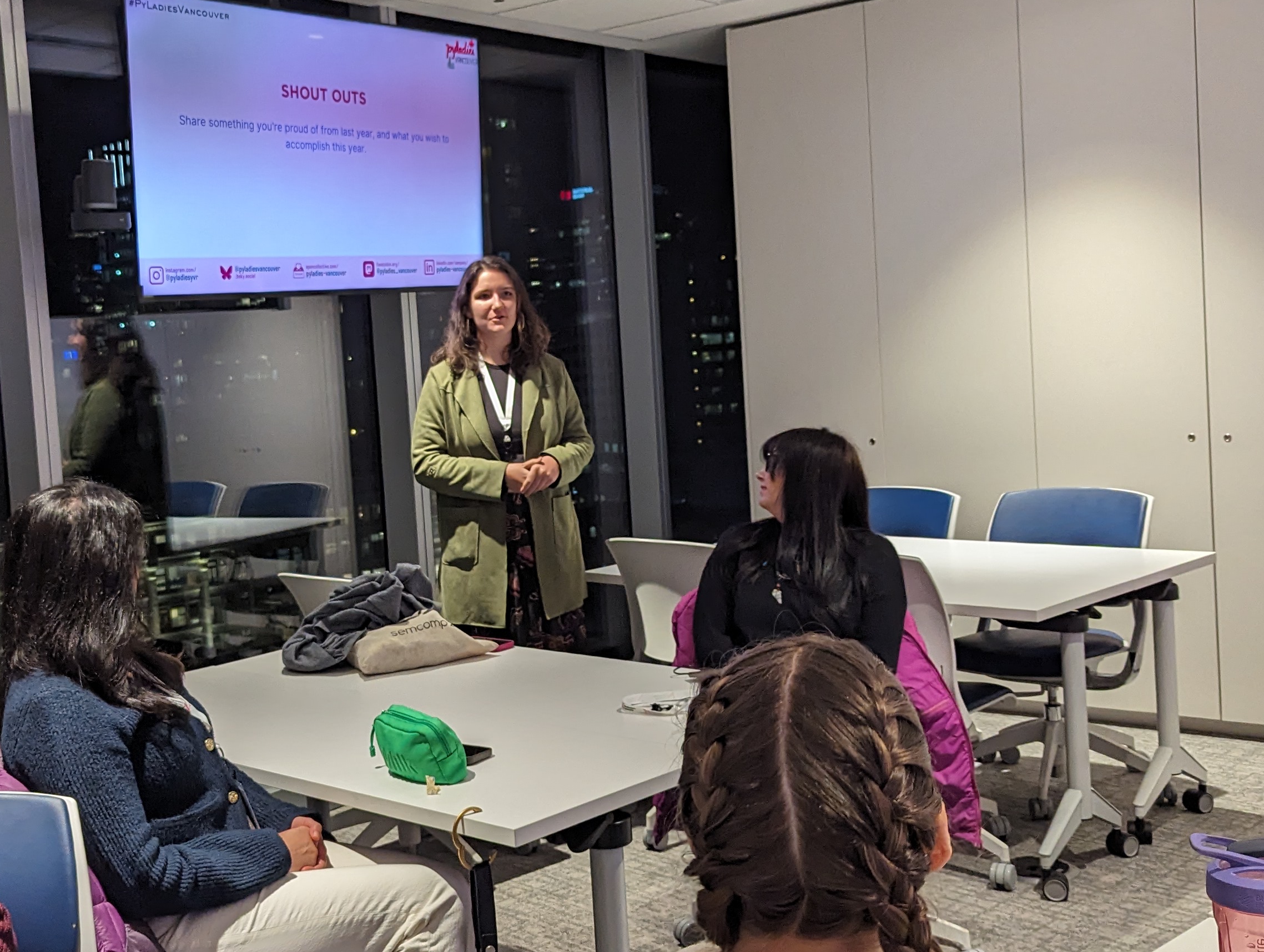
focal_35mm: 43
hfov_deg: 43.6
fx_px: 1573
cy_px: 447
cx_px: 506
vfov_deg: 33.7
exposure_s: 1/289
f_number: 1.85
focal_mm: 6.81
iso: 654
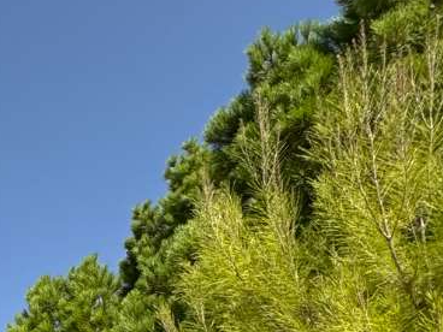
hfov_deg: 26.0
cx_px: -203
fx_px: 729
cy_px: 644
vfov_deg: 18.3
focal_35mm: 57
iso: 50
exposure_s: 1/2674
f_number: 2.2
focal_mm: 2.22
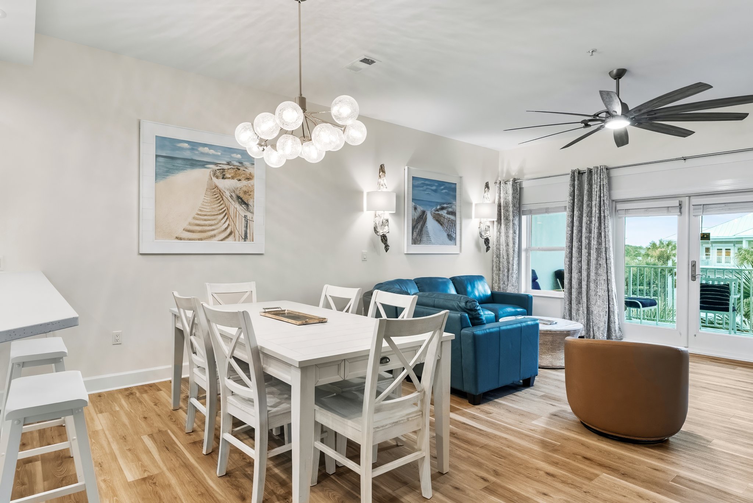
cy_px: 252
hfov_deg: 83.7
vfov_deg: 61.7
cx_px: 376
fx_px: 421
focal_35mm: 20
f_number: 8
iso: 12800
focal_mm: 20.1
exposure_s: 1/25
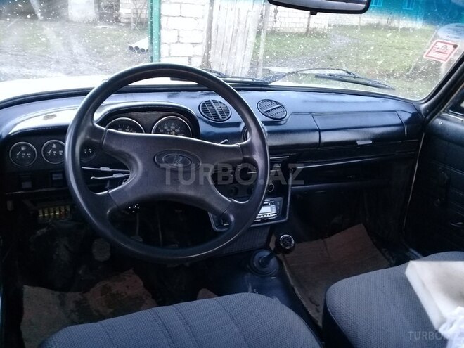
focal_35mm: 31
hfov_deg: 58.4
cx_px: 232
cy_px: 174
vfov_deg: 45.4
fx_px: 416
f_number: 2.2
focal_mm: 3.3
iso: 200
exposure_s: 1/17
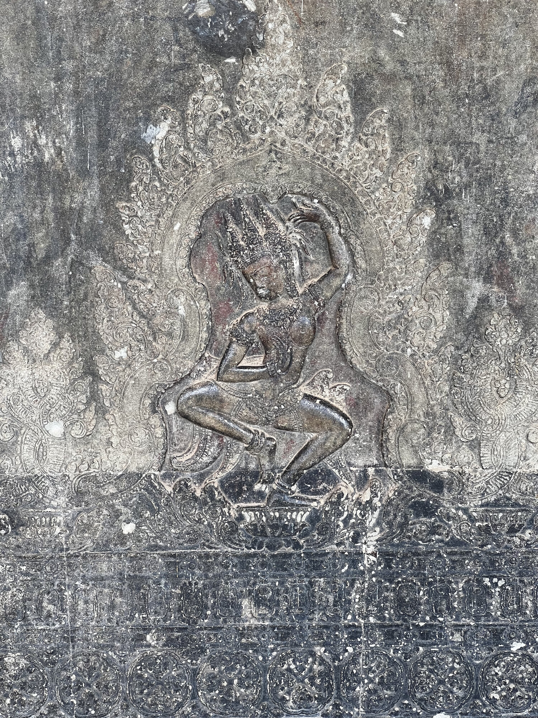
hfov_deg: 19.1
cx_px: 269
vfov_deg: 25.3
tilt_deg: -7.0
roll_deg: +0.9
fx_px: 1596
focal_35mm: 77
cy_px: 359
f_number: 2.8
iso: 64
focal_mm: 9
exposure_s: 1/99
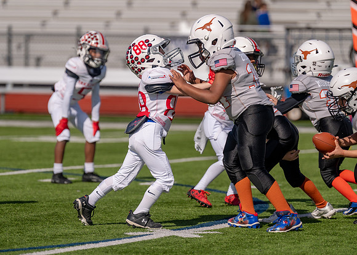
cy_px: 123
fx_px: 3337
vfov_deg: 4.4
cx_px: 142
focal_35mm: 329
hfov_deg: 6.1
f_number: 4
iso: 160
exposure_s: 1/3200
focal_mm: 280
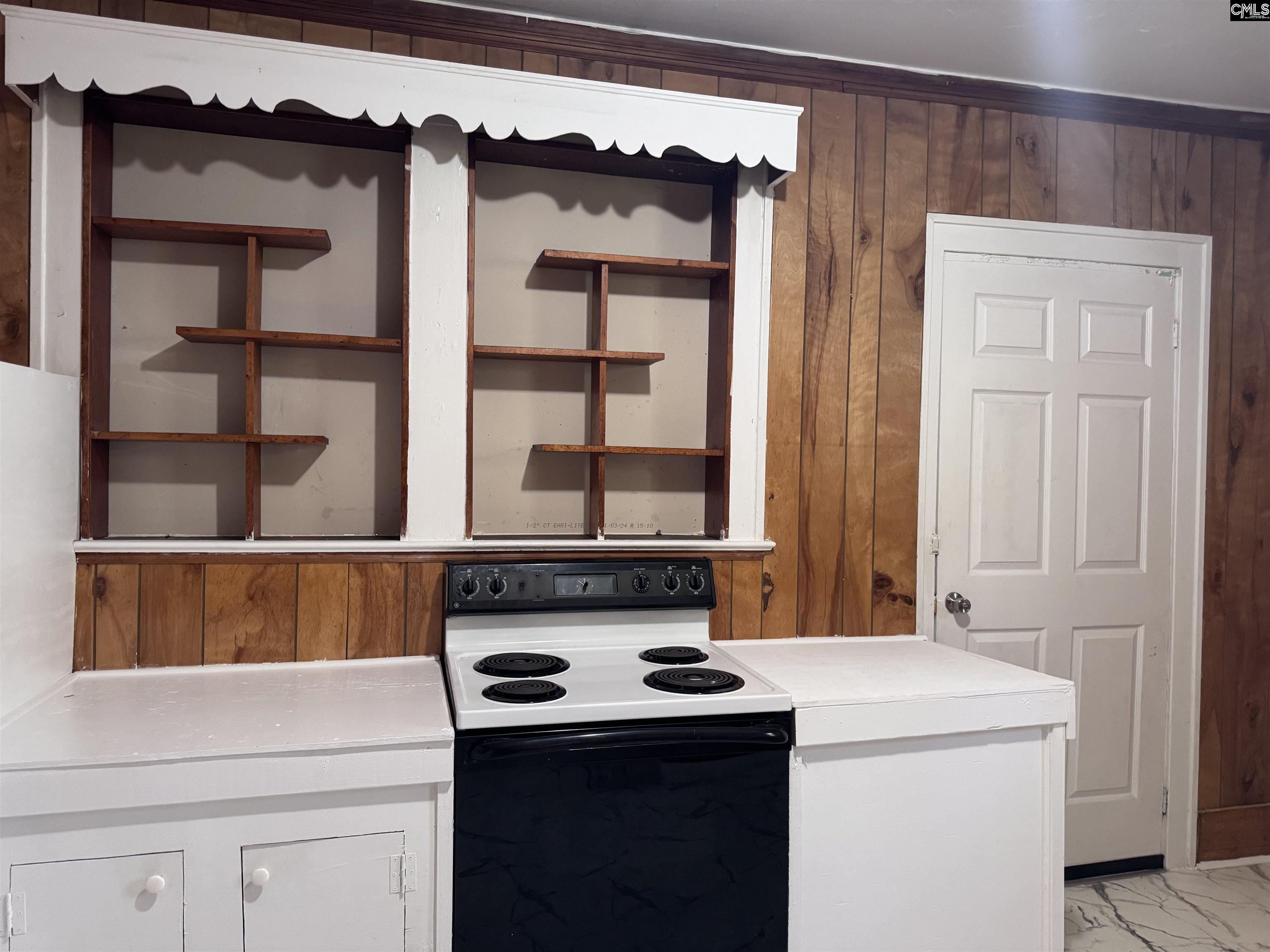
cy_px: 476
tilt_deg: -1.4
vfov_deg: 56.8
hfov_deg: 71.6
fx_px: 881
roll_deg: -0.5
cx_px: 635
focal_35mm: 24
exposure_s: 1/60
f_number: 1.78
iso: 400
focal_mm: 6.76
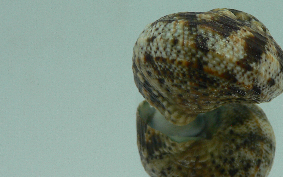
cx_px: 207
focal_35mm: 57
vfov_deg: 22.7
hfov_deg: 35.0
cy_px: 94
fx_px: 440
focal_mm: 4.6
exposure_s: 1/60
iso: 80
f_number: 2.8
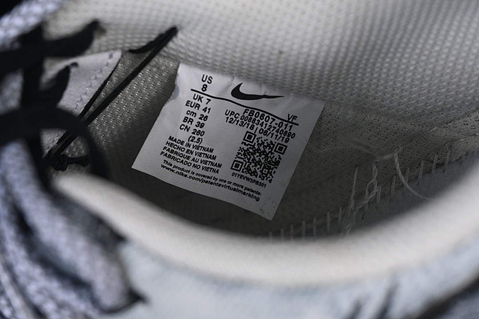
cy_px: 160
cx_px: 240
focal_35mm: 75
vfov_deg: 18.2
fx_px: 998
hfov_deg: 27.0
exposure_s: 1/60
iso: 160
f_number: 7.1
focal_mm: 50
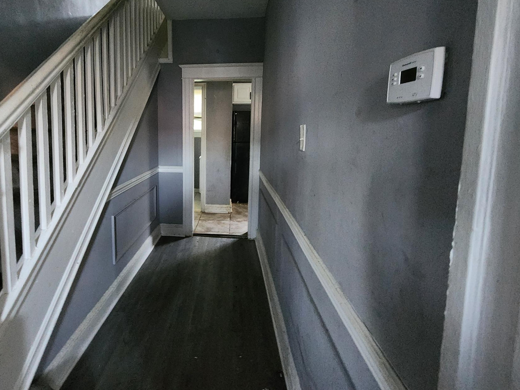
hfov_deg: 93.0
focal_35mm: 16
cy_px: 152
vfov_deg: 77.0
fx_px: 240
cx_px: 203
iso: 1000
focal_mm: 2.2
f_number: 2.2
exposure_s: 1/24
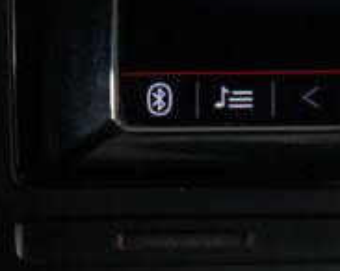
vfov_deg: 11.1
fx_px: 1387
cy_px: 40
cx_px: 373
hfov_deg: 13.7
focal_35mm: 138
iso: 1000
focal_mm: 28
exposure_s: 1/40
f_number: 3.2
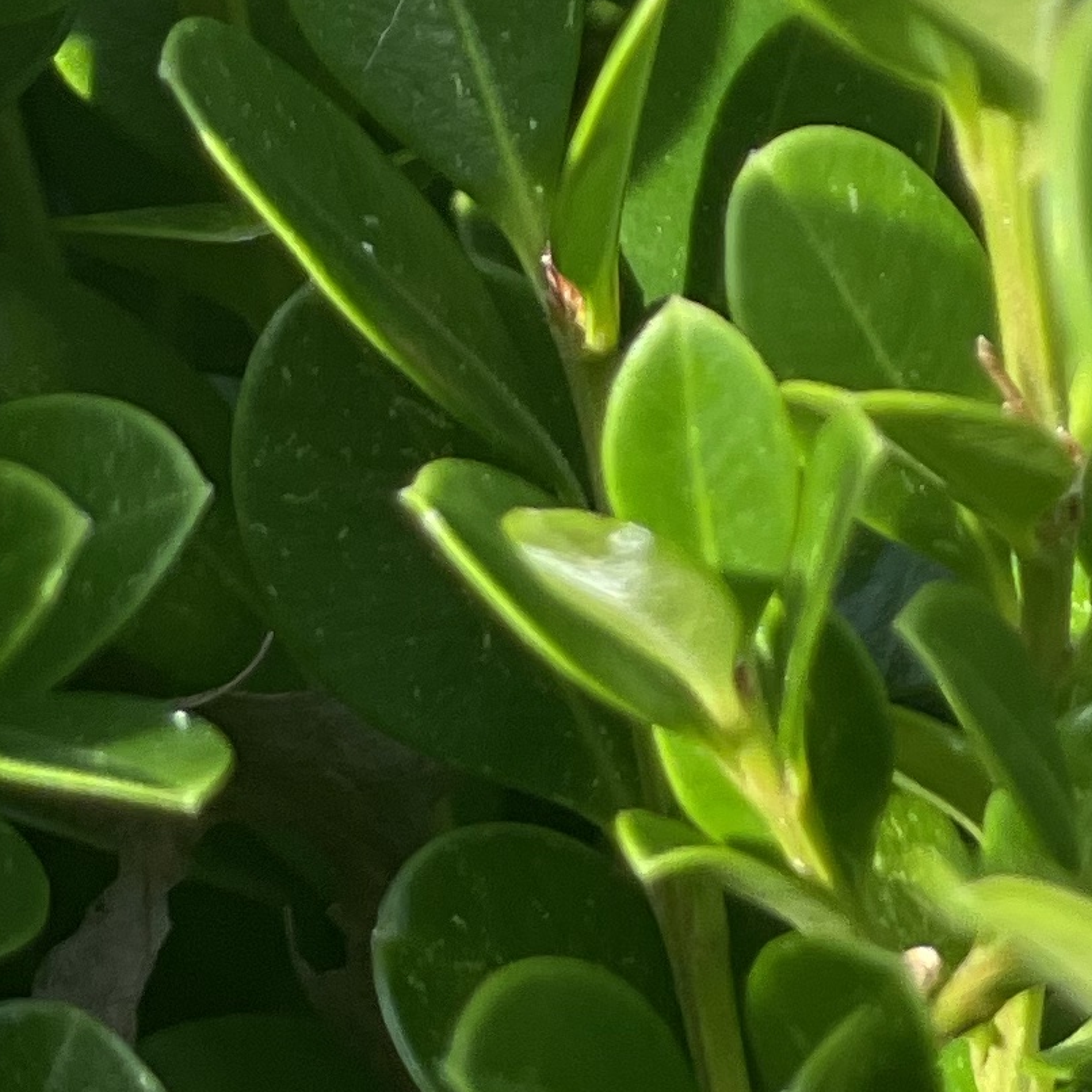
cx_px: 1798
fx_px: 8209
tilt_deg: -31.1
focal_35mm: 230
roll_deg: -7.6
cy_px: -675
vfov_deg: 7.4
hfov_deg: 7.4
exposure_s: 1/282
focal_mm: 6
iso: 25
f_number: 2
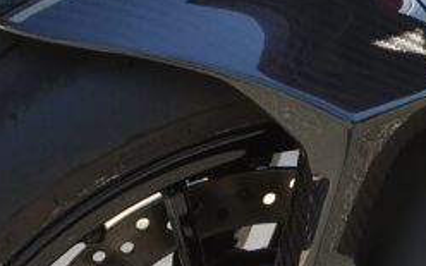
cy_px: 444
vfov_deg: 9.9
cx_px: 397
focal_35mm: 127
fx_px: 1474
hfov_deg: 16.2
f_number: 2.2
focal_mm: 4.15
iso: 25
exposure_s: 1/339
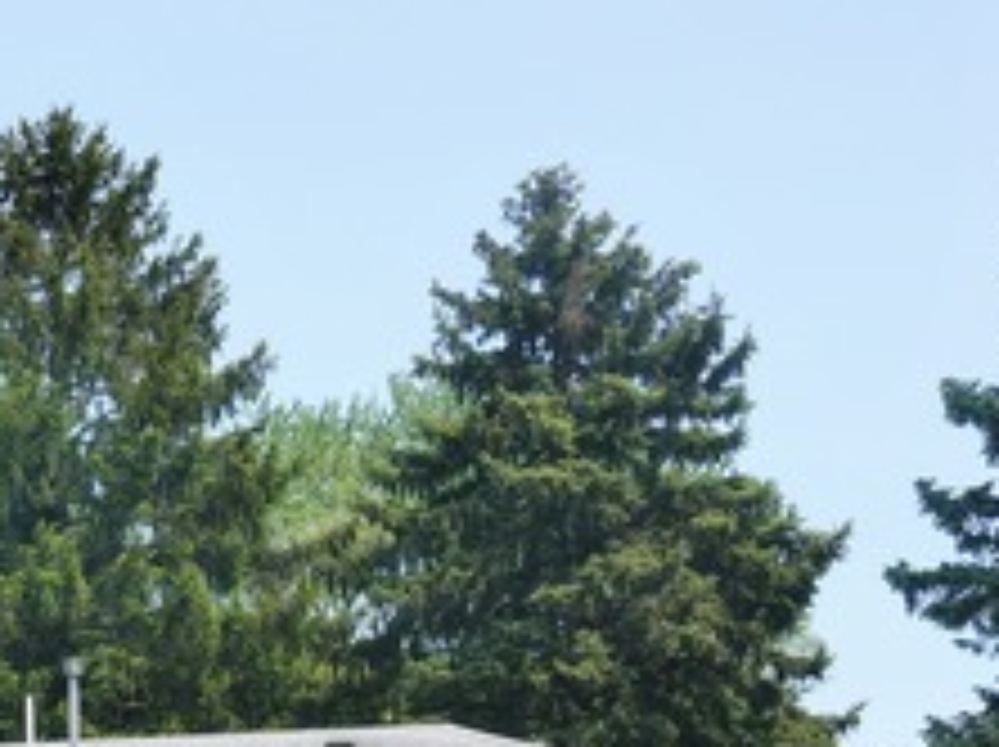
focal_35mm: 87
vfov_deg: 16.3
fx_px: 2519
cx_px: 18
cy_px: 848
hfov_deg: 21.7
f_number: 13
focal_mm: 21
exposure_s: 1/100
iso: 100
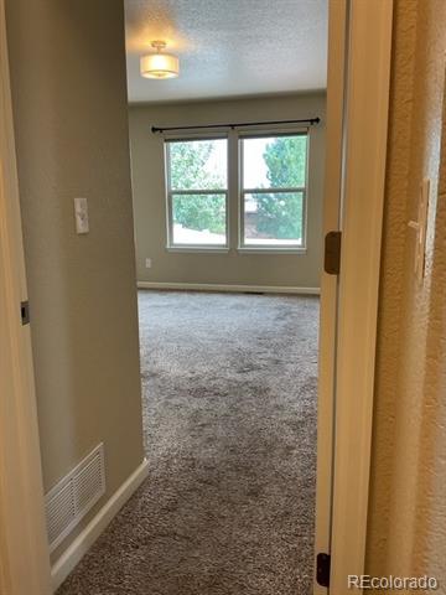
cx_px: 223
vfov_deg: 61.7
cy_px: 298
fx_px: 498
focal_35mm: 29
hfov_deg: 48.2
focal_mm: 3
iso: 50
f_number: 1.8
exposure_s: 1/120
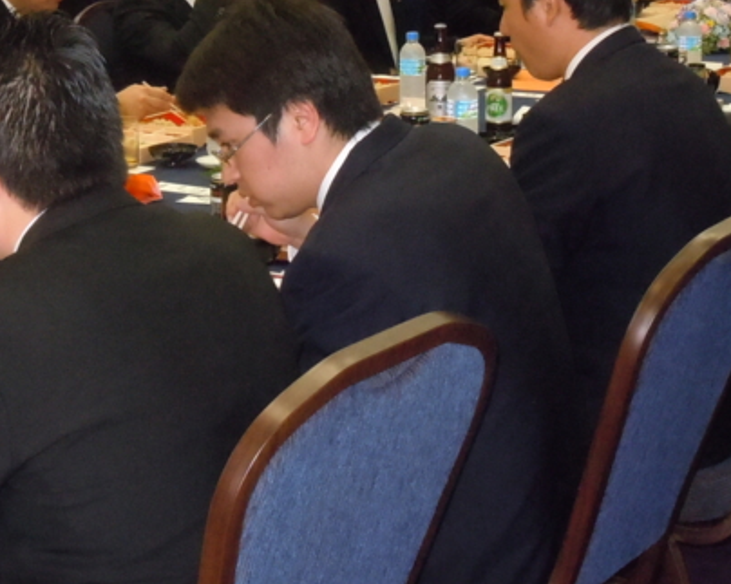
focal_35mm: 87
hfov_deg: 21.7
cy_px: 137
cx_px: 156
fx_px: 1882
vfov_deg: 17.5
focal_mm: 8.1
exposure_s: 1/30
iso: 1000
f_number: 4.6
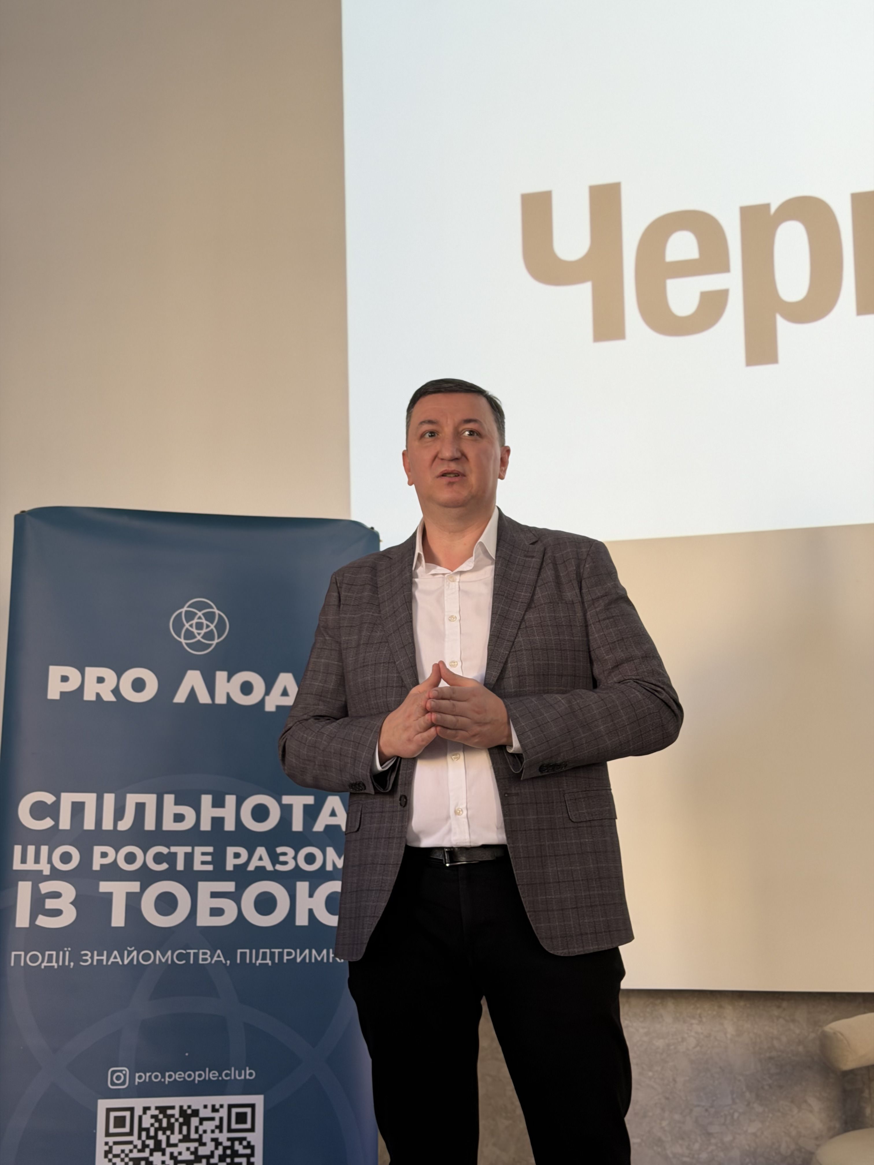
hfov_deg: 30.3
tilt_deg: +7.5
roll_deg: +0.9
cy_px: 582
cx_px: 437
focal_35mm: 48
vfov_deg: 39.7
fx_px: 1616
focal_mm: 6.76
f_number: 1.78
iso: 80
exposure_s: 1/120
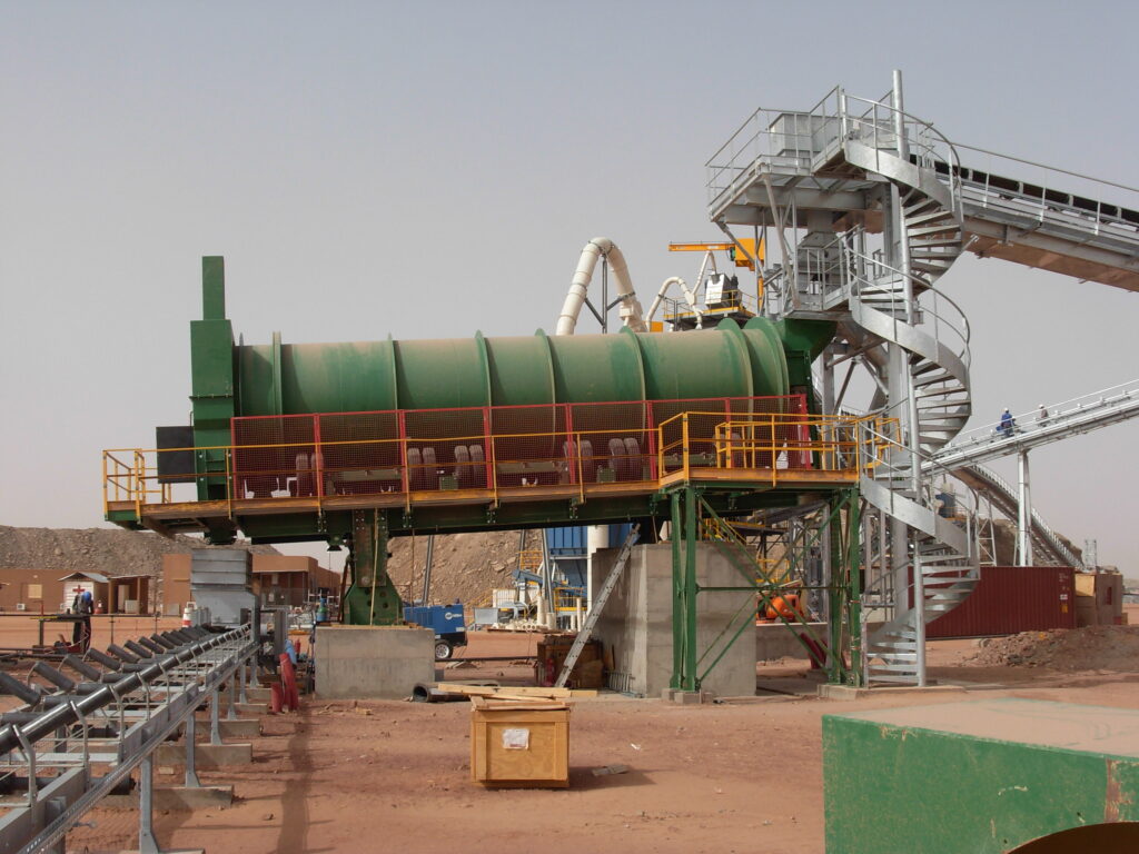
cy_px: 427
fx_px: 1481
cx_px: 570
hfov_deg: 42.1
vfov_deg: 32.2
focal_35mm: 45
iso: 79
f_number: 5.3
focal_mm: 7.5
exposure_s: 1/627
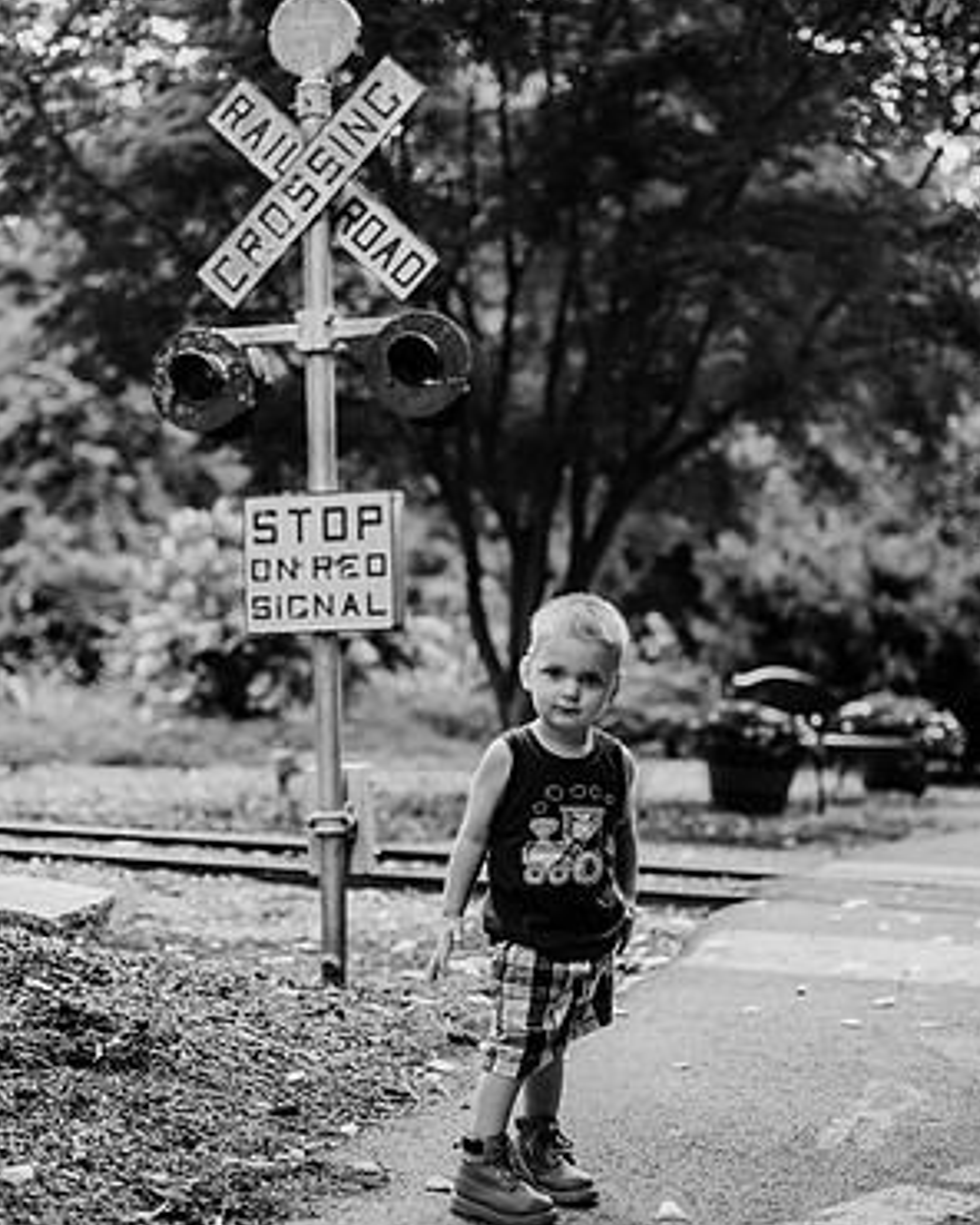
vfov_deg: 33.0
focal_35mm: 57
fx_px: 2067
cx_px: 490
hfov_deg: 26.7
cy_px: 589
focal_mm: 50
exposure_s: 1/500
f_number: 2.2
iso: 200
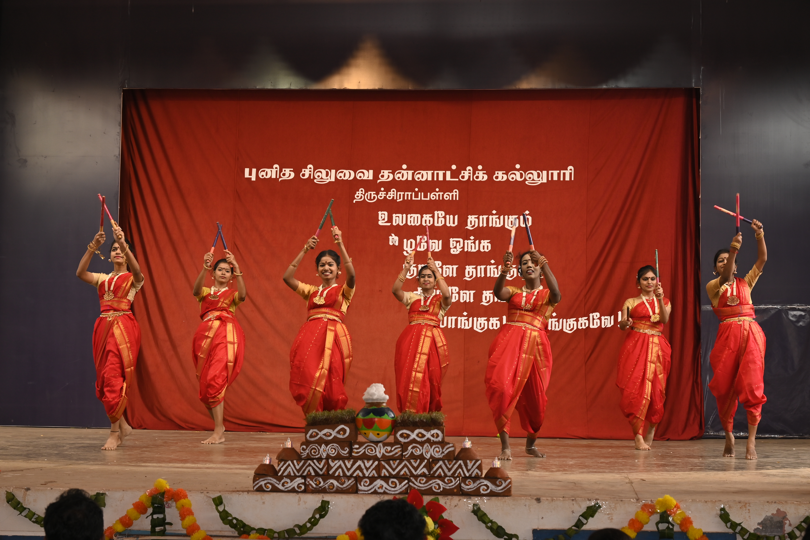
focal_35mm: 60
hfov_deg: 33.4
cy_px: 270
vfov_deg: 22.6
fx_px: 1350
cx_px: 405
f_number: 7.1
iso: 250
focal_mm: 60
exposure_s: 1/125
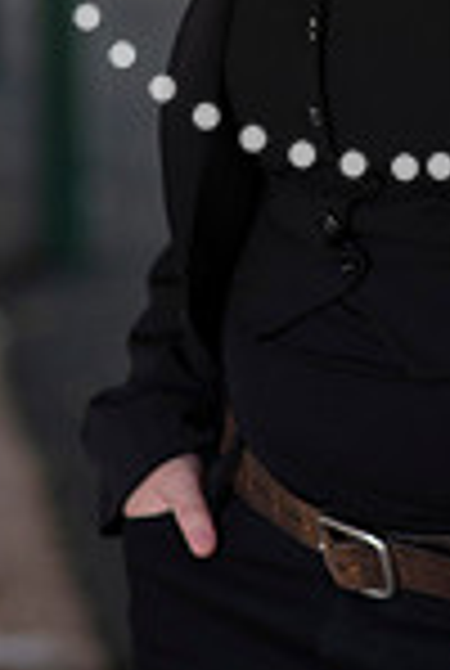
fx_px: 4777
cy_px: -81
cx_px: 405
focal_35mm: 256
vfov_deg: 8.0
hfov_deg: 5.4
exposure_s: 1/320
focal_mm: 85
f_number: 2.5
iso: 200
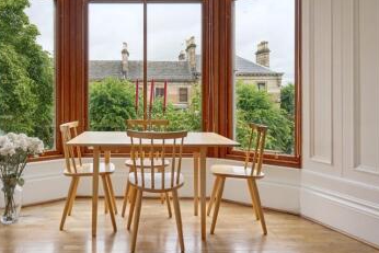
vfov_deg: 39.8
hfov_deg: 56.6
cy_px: 100
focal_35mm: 33
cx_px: 145
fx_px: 348
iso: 250
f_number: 4
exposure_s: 1/640
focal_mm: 24
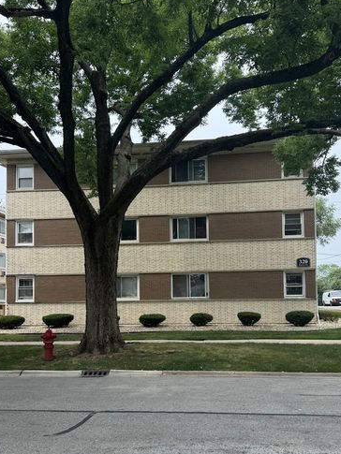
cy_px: 271
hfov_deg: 43.0
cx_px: 177
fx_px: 433
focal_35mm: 33
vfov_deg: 55.0
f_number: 1.78
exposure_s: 1/1172
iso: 80
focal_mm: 6.76
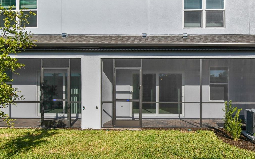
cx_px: 174
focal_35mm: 24
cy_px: 98
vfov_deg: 50.6
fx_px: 167
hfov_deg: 72.1
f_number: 7.1
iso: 100
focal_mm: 10
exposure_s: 1/500
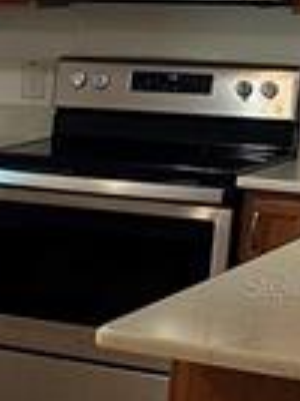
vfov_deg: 14.3
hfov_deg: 9.3
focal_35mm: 138
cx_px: -483
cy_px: 284
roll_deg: -0.5
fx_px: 1600
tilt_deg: -9.3
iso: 200
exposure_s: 1/60
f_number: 1.78
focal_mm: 6.86
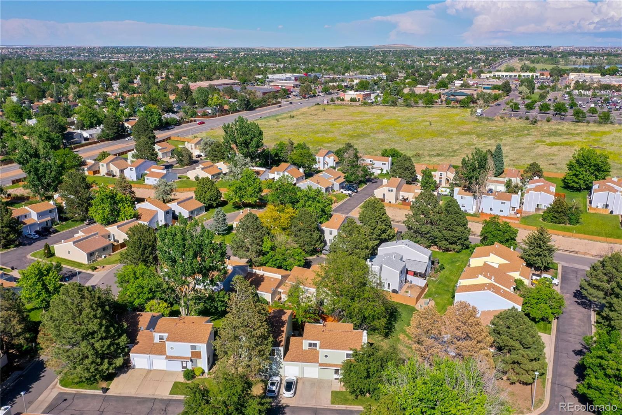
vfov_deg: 46.4
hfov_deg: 65.5
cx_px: 311
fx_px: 484
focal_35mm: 28
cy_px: 208
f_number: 5.6
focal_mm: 10.26
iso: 100
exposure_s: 1/400
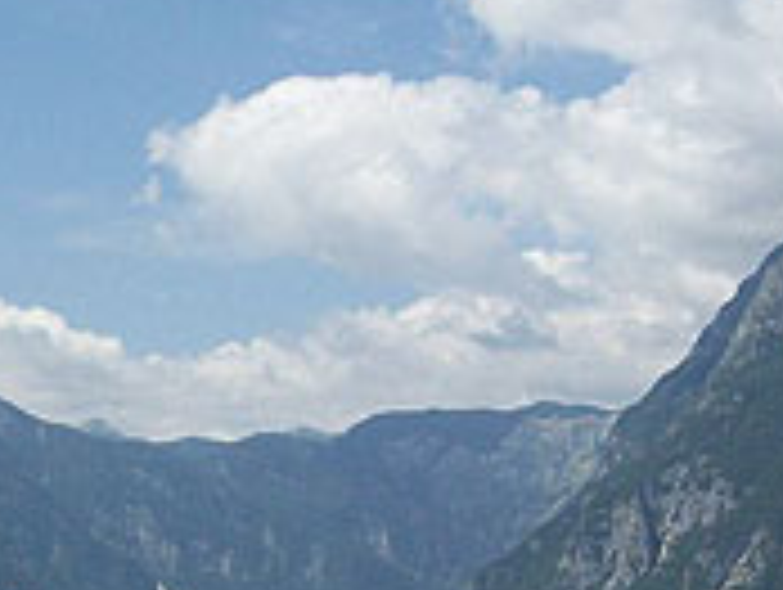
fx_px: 2107
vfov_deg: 15.9
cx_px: 310
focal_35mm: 93
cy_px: 441
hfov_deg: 21.0
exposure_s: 1/811
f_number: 4.8
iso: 80
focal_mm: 6
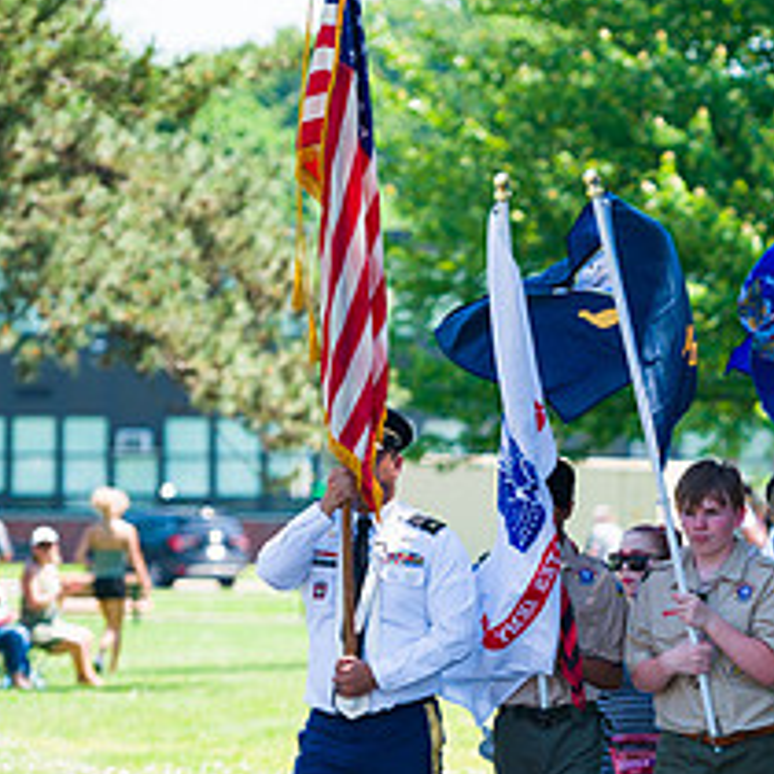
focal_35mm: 316
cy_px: 623
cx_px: 958
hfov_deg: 5.5
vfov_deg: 5.5
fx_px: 7994
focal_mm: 135
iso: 200
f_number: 3.2
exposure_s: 1/2000
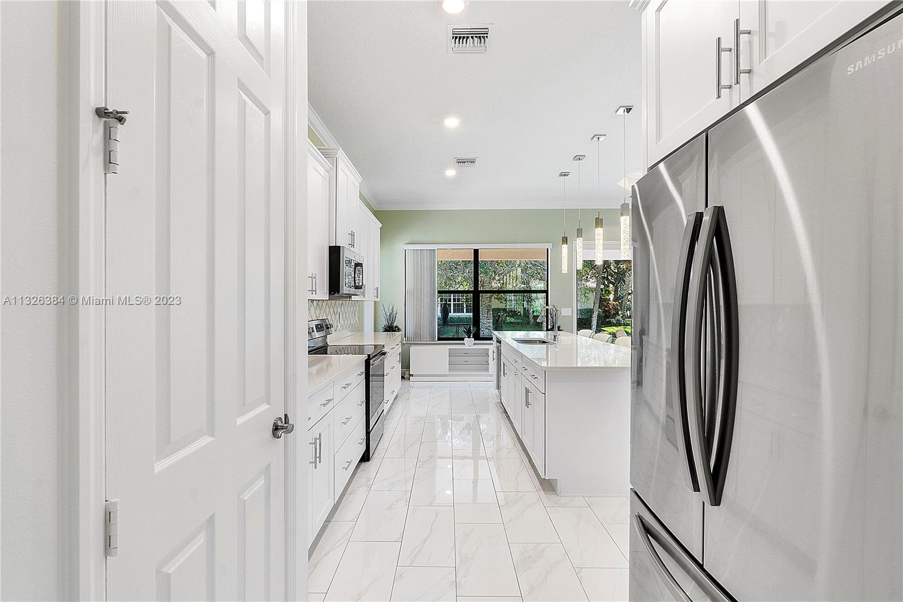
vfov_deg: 77.3
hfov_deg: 100.4
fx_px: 376
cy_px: 301
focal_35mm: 15
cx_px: 452
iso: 160
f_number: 11
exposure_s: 1/5
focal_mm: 10
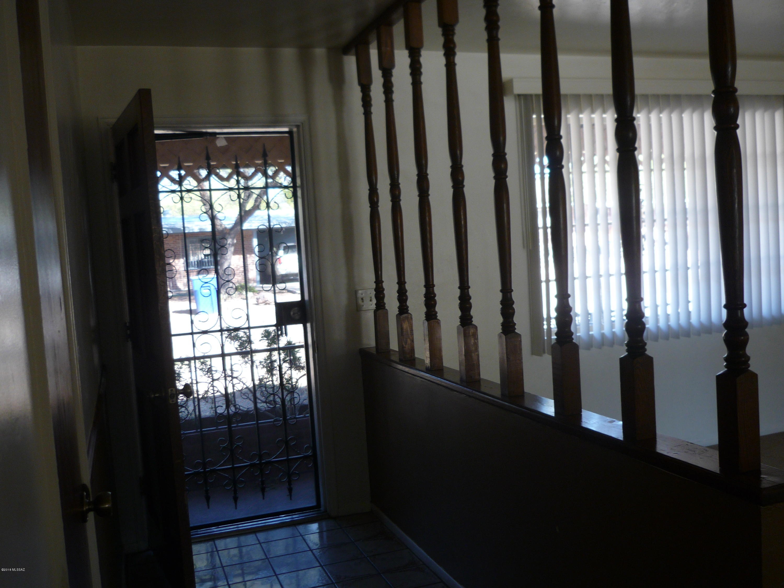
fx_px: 747
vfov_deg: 42.9
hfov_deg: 55.4
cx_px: 392
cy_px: 294
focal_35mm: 33
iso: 100
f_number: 2.8
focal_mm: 5.5
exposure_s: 1/40
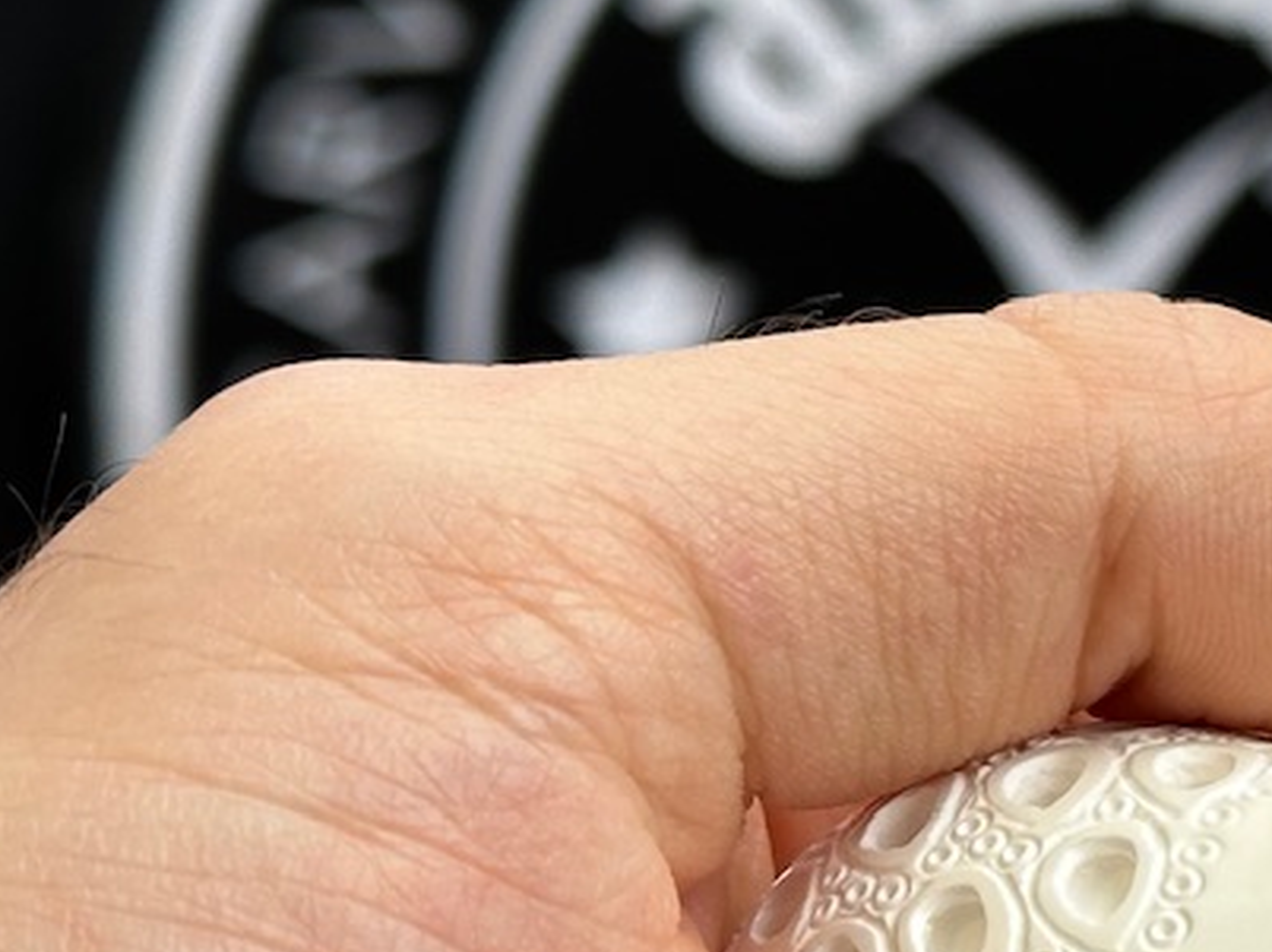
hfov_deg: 12.2
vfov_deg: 9.7
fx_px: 5619
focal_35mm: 153
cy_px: 417
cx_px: 1965
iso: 50
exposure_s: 1/162
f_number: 1.78
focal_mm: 6.86
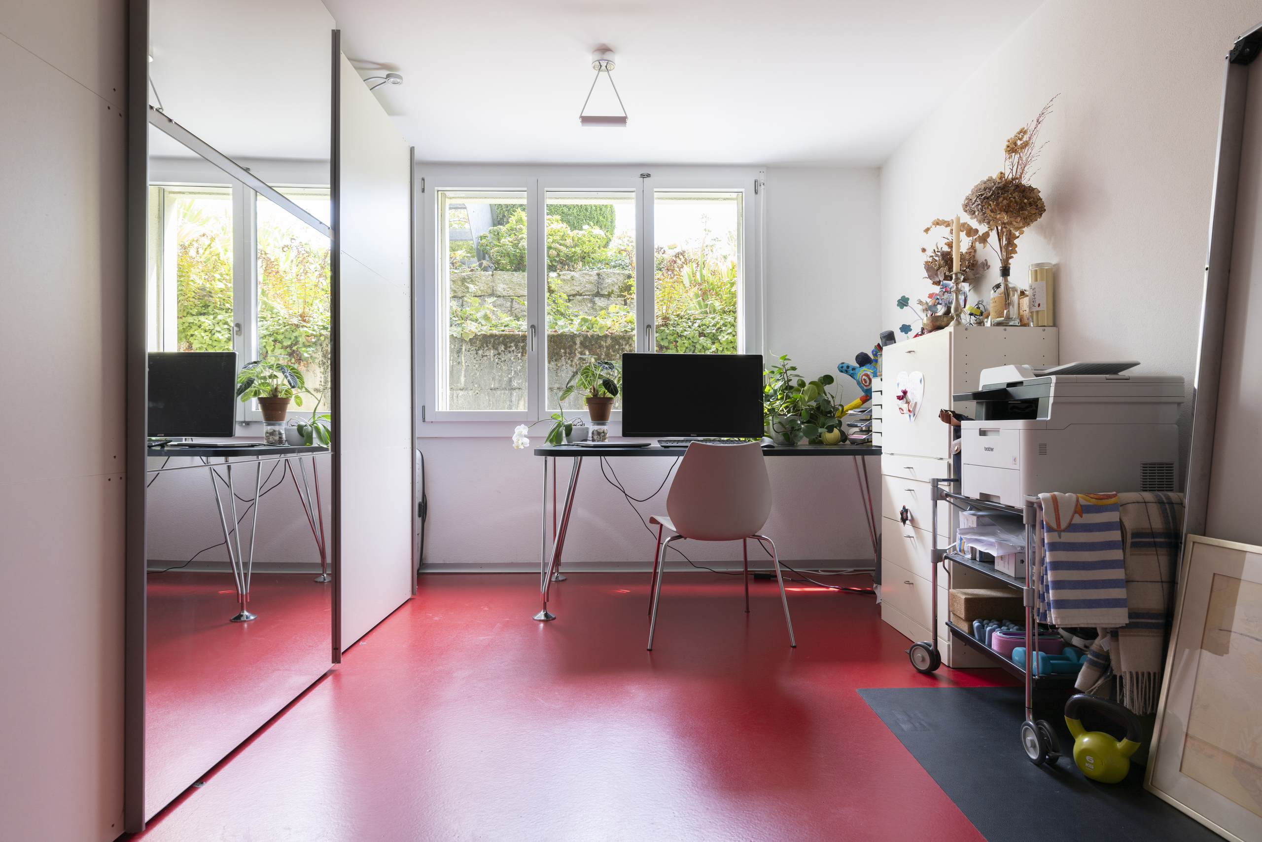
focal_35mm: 20
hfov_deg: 84.0
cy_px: 421
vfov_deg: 61.9
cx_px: 631
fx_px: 701
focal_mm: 20
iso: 100
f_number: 8
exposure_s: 1/8
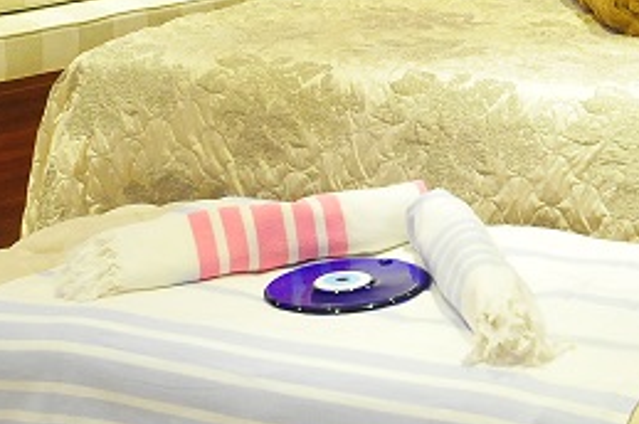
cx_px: 676
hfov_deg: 16.1
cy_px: -12
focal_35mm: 124
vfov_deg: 10.9
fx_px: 2198
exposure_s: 1/8
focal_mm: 20
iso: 800
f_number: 5.6
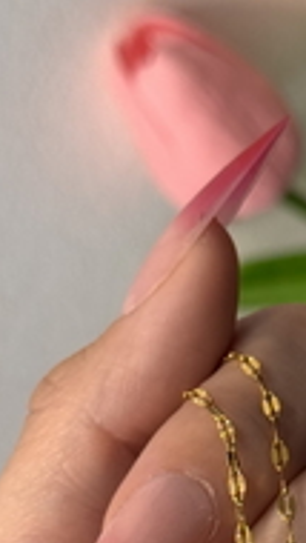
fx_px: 2119
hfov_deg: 8.2
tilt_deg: -43.9
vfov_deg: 14.4
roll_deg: -0.6
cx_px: 317
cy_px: 536
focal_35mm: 147
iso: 64
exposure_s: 1/222
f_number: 1.78
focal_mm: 6.76
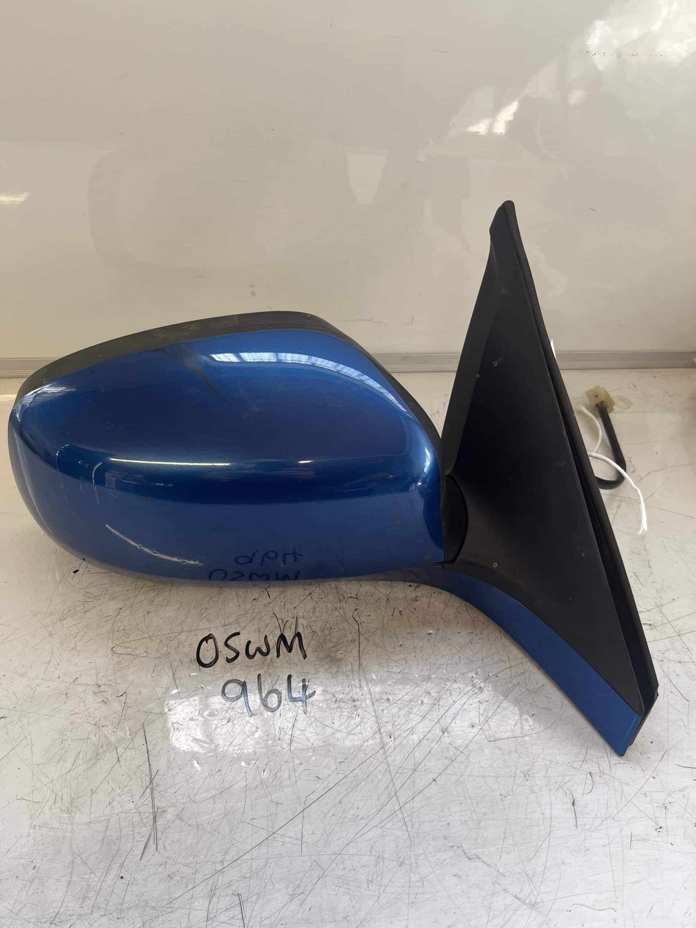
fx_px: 697
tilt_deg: -45.2
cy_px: 464
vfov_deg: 67.3
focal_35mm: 26
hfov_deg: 53.1
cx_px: 348
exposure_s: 1/122
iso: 64
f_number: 1.6
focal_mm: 5.1
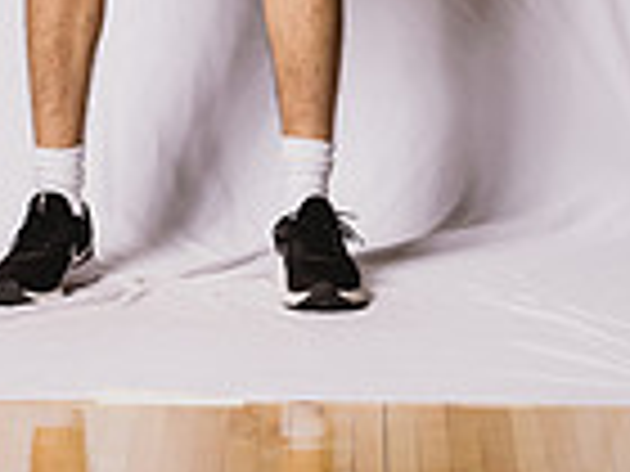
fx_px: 5678
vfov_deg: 4.7
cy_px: -512
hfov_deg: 6.3
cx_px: 207
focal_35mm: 312
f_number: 7.1
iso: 400
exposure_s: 1/125
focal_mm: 101
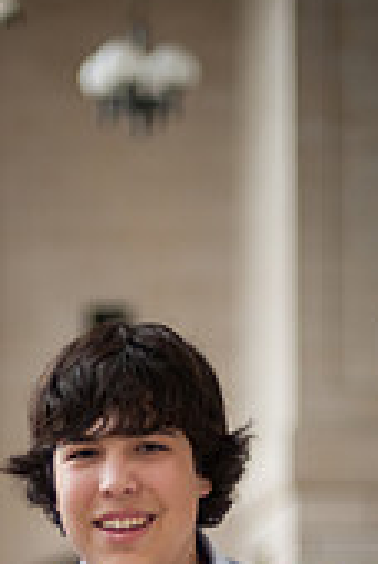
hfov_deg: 10.4
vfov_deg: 14.8
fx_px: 2070
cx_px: 71
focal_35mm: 132
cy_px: 723
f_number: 1.4
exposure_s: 1/1000
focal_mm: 50
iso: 320
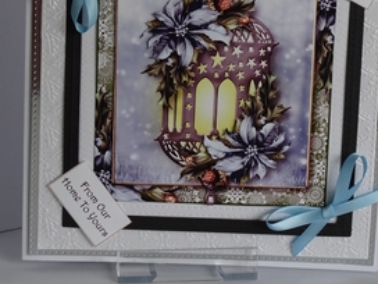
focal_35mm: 109
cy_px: 61
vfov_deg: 13.5
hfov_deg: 18.0
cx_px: 236
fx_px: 1190
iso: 250
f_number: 4.5
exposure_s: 1/80
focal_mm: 11.32
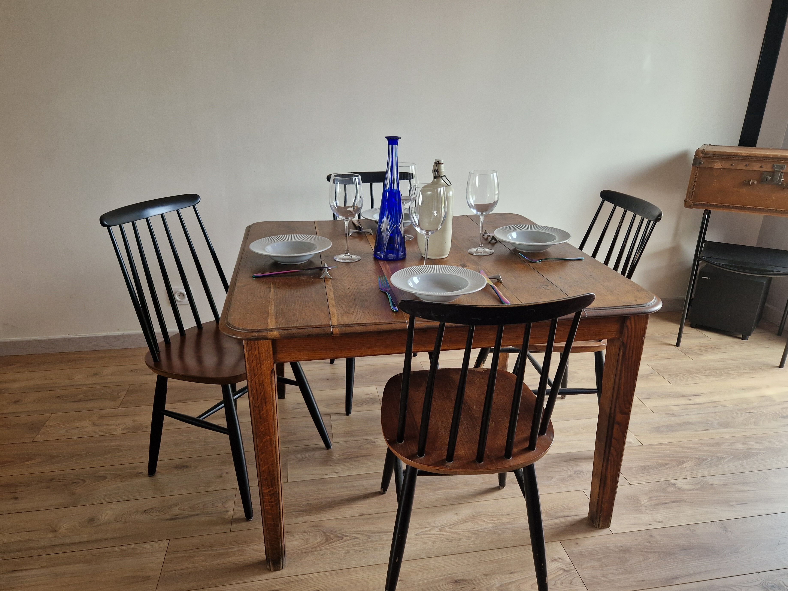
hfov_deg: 69.4
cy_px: 307
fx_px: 569
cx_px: 404
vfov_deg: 54.9
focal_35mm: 25
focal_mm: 5.4
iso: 200
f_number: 1.8
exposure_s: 1/180
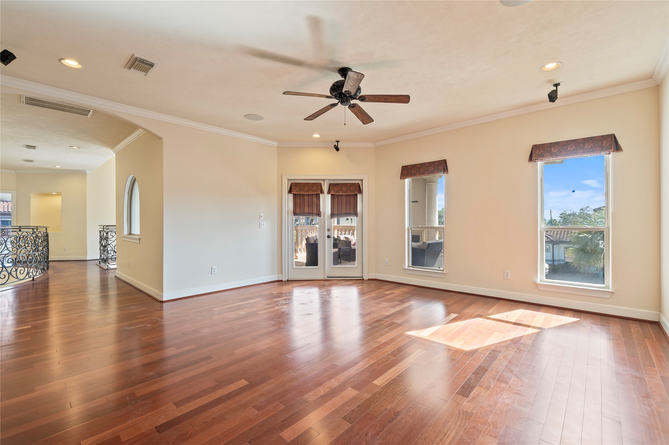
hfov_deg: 100.4
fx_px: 279
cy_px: 222
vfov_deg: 77.2
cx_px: 334
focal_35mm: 15
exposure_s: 1/6
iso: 100
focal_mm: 15
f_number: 6.3
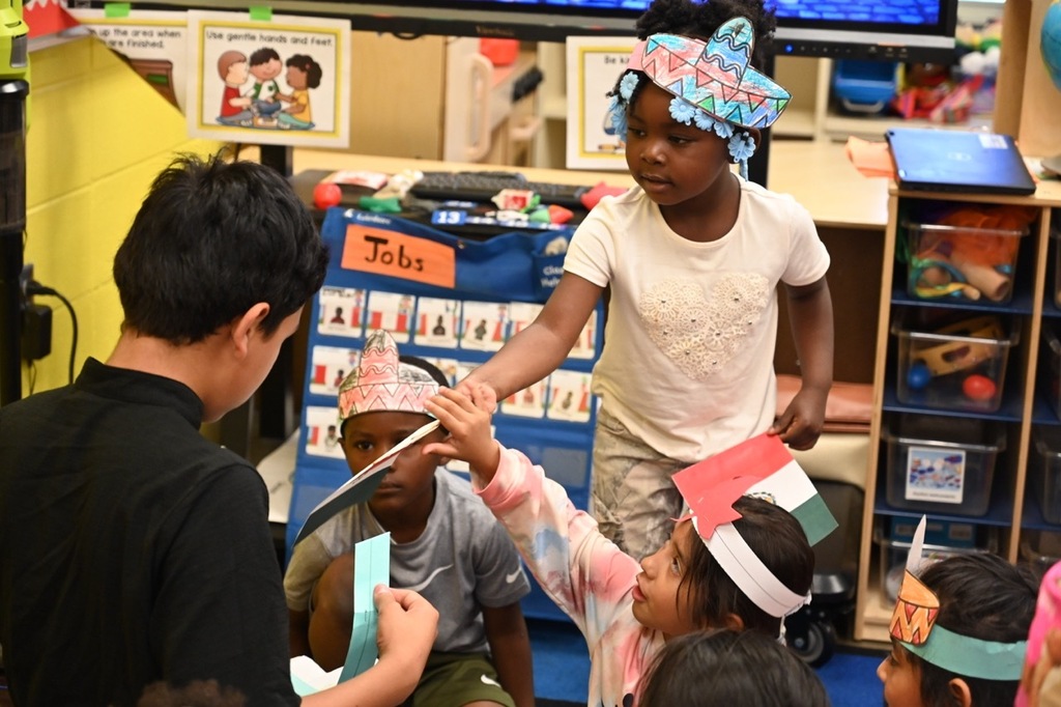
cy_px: 354
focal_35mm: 70
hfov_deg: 28.9
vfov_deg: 19.4
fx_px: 2062
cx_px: 530
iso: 3200
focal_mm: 70
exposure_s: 1/125
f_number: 4
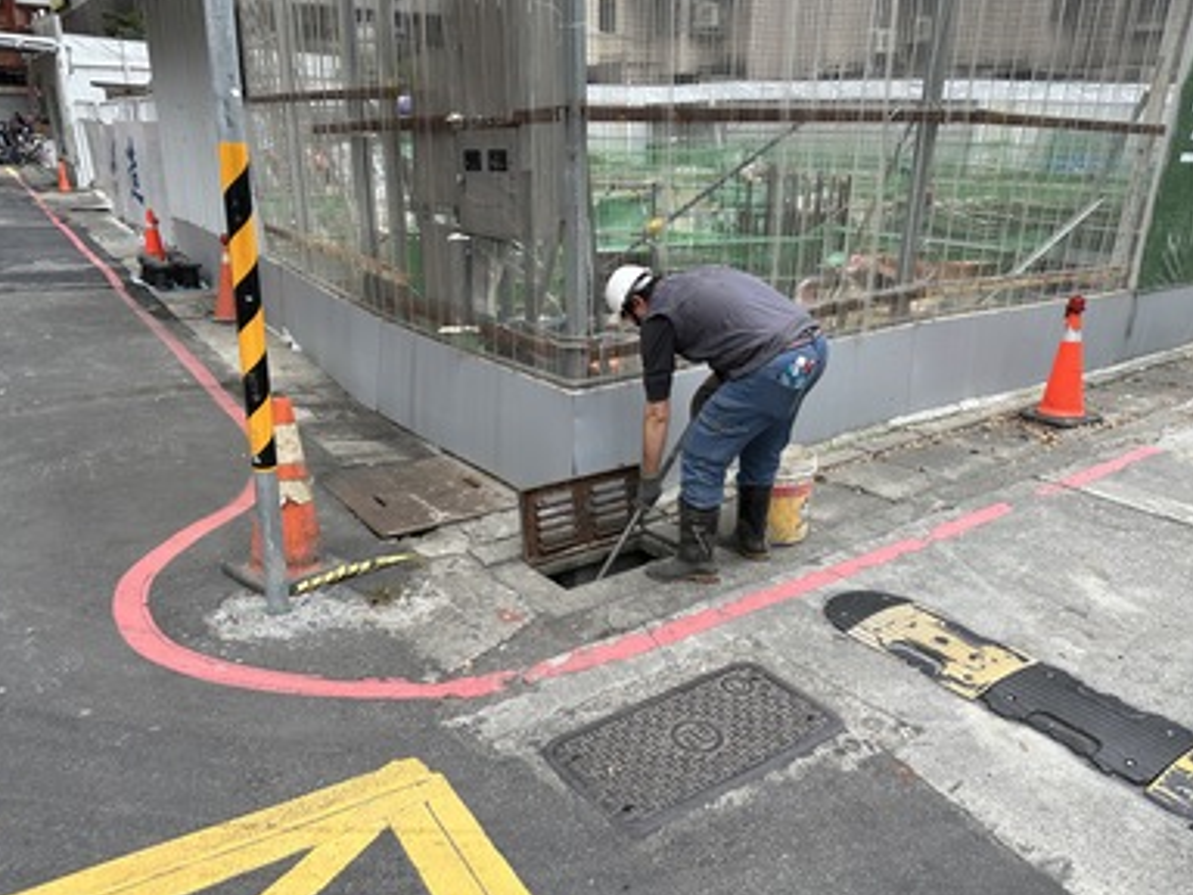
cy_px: 441
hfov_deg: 69.4
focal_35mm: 25
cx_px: 600
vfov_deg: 54.9
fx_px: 862
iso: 80
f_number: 1.78
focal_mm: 6.86
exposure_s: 1/529
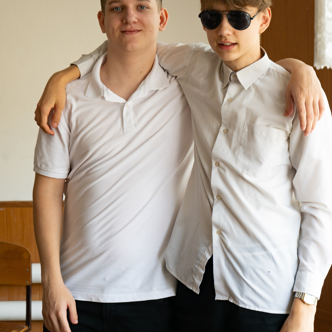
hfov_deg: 20.4
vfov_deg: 20.3
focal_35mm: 85
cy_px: 96
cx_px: 166
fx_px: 922
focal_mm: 66
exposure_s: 1/125
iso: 160
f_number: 5.6
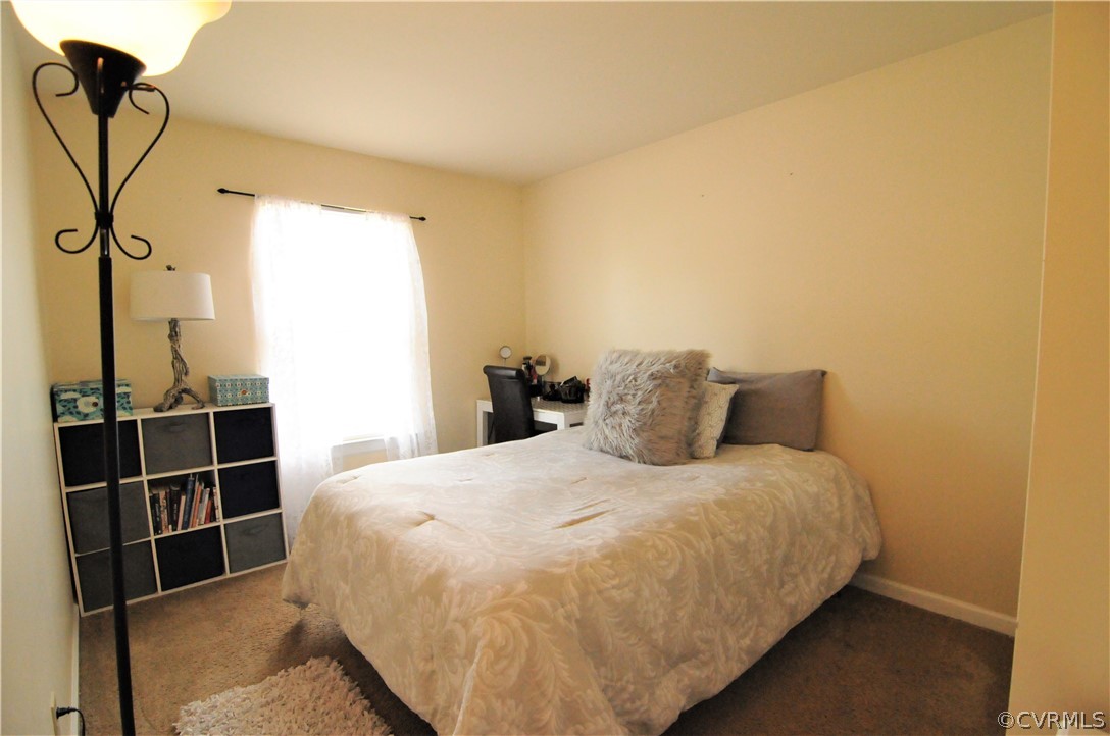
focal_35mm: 16
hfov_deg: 95.1
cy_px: 368
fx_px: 508
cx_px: 555
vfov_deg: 71.9
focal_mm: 11
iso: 3200
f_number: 4
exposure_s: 1/200
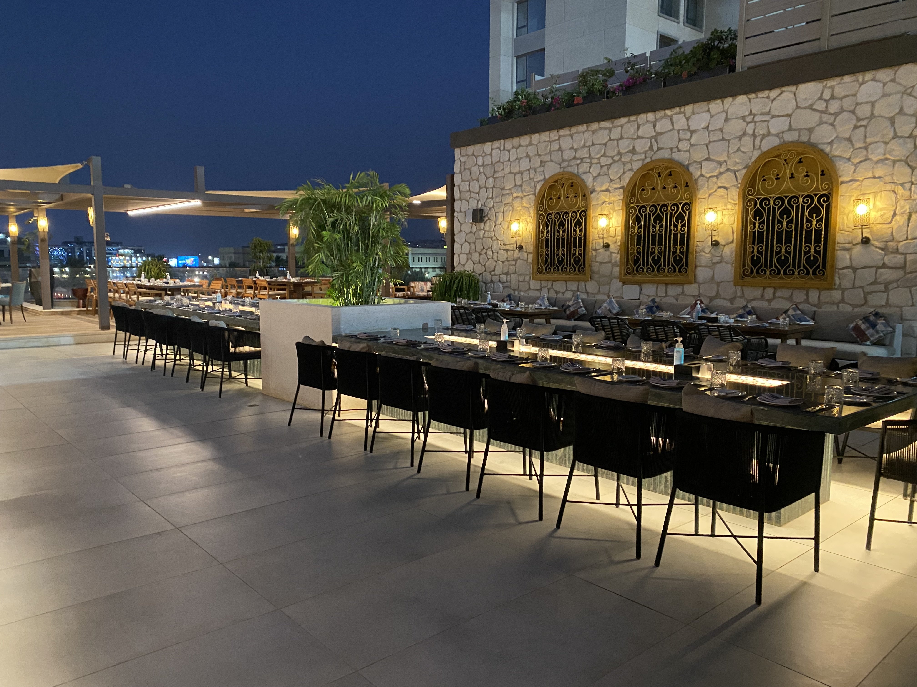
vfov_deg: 53.1
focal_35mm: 26
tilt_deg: -6.2
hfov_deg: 67.3
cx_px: 458
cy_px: 344
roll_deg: -0.1
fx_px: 689
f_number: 1.8
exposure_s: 1/25
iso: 640
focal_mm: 4.25
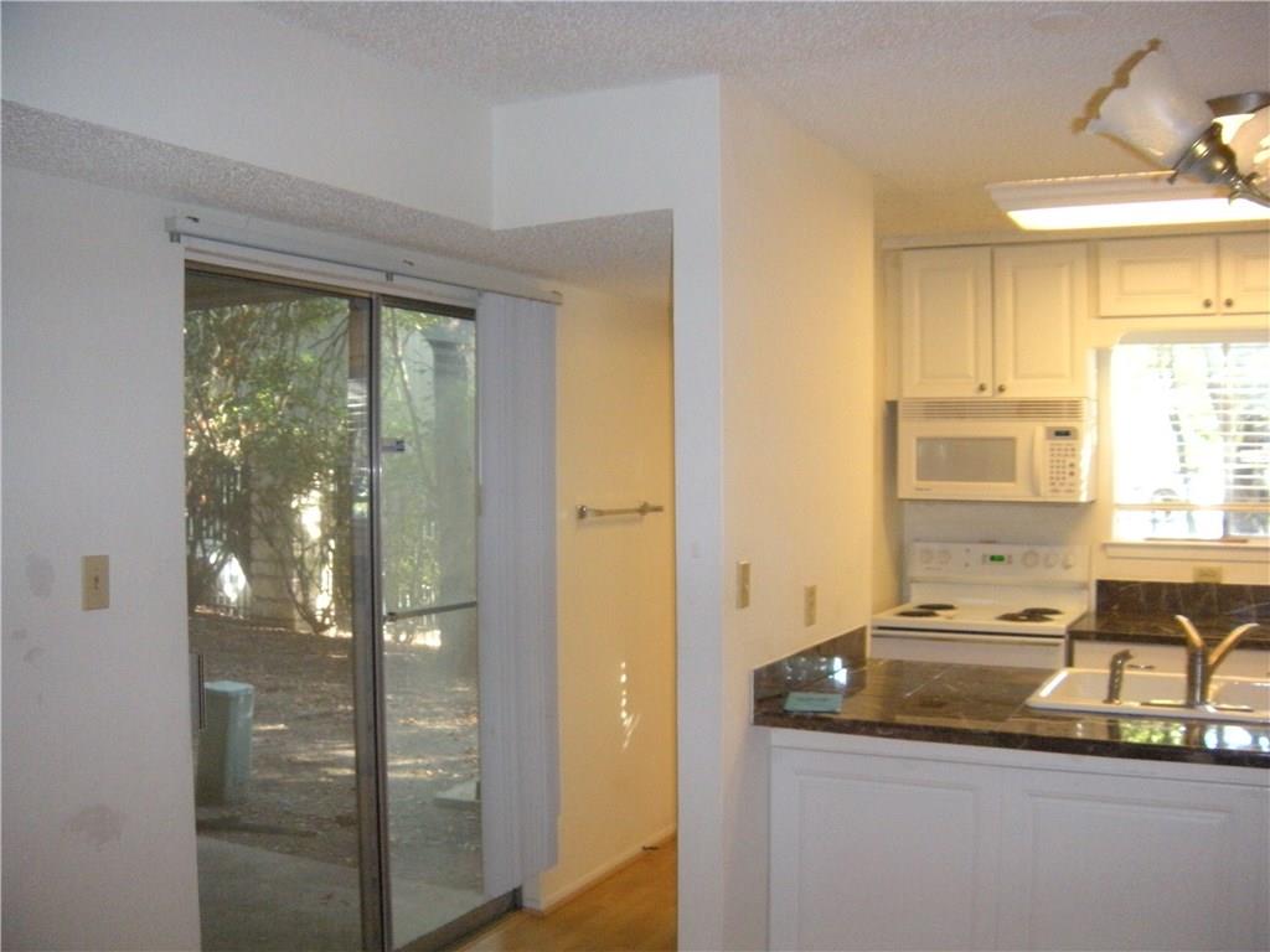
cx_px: 635
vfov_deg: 40.7
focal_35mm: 35
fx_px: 1284
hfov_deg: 52.6
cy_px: 476
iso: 400
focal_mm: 5.9
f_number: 3.8
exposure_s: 1/30
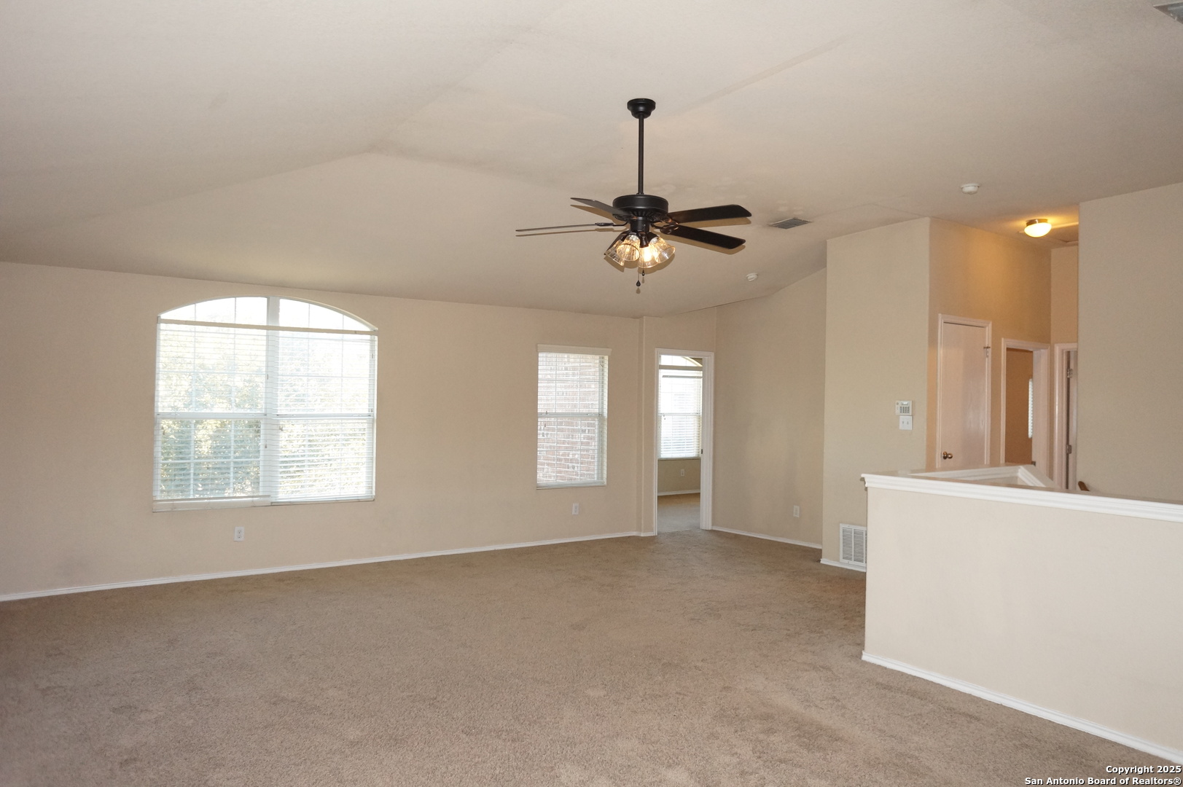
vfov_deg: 53.1
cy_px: 394
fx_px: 788
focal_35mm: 24
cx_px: 592
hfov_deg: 73.8
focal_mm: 16
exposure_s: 1/160
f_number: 4
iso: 1250
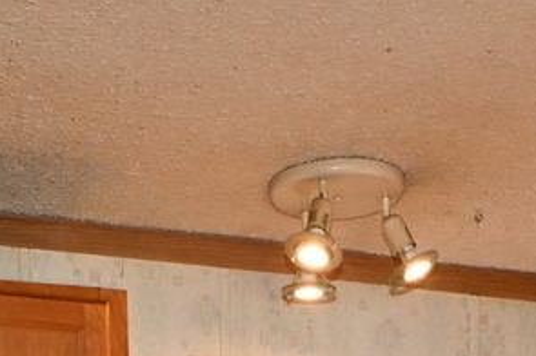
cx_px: 392
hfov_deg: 16.5
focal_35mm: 124
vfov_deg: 9.4
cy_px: 948
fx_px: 1840
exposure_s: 1/60
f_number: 8
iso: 2000
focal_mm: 15
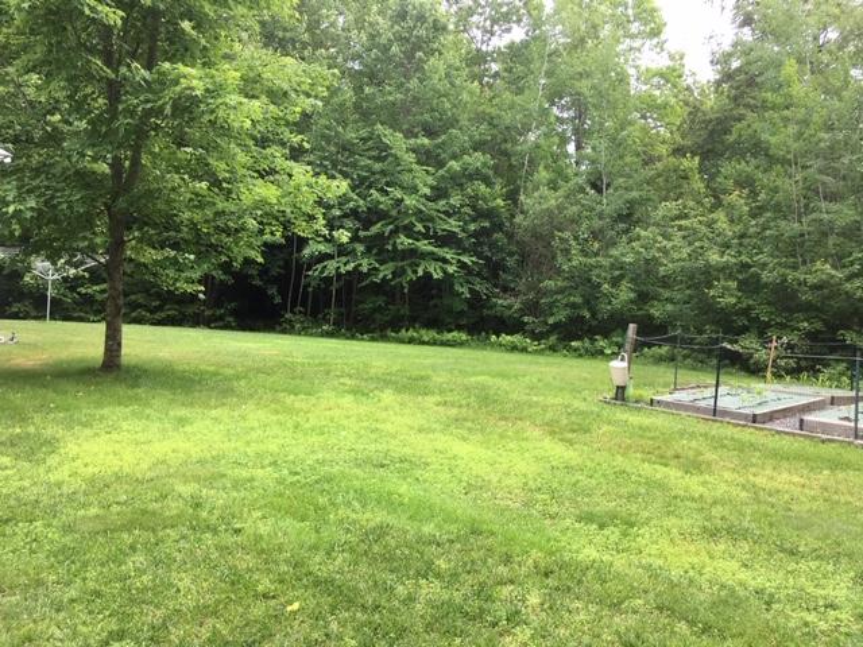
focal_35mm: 29
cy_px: 324
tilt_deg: -0.2
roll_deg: +0.9
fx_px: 723
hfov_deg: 61.7
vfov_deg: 48.2
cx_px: 432
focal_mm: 4.15
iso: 25
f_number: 2.2
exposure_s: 1/173
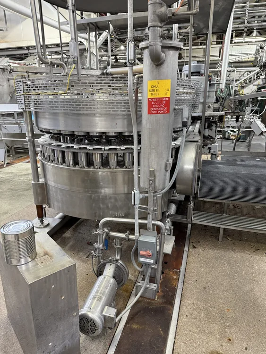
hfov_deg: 56.8
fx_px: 246
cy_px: 177
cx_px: 133
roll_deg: +0.3
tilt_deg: -16.3
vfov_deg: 71.6
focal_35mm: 24
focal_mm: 6.76
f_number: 1.78
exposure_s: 1/60
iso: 320
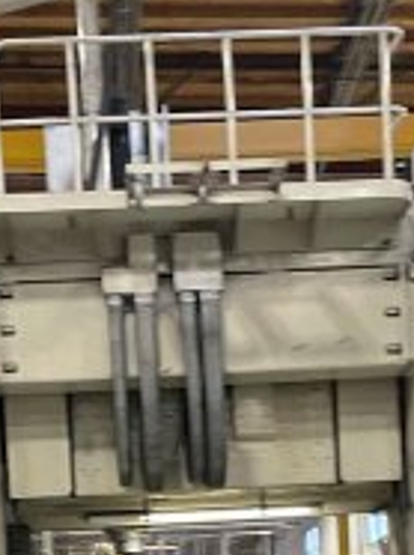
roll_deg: +0.2
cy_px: 686
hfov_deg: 17.5
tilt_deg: -2.0
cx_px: 200
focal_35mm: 84
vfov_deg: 21.5
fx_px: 1343
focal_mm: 4.2
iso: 250
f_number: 1.6
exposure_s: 1/60
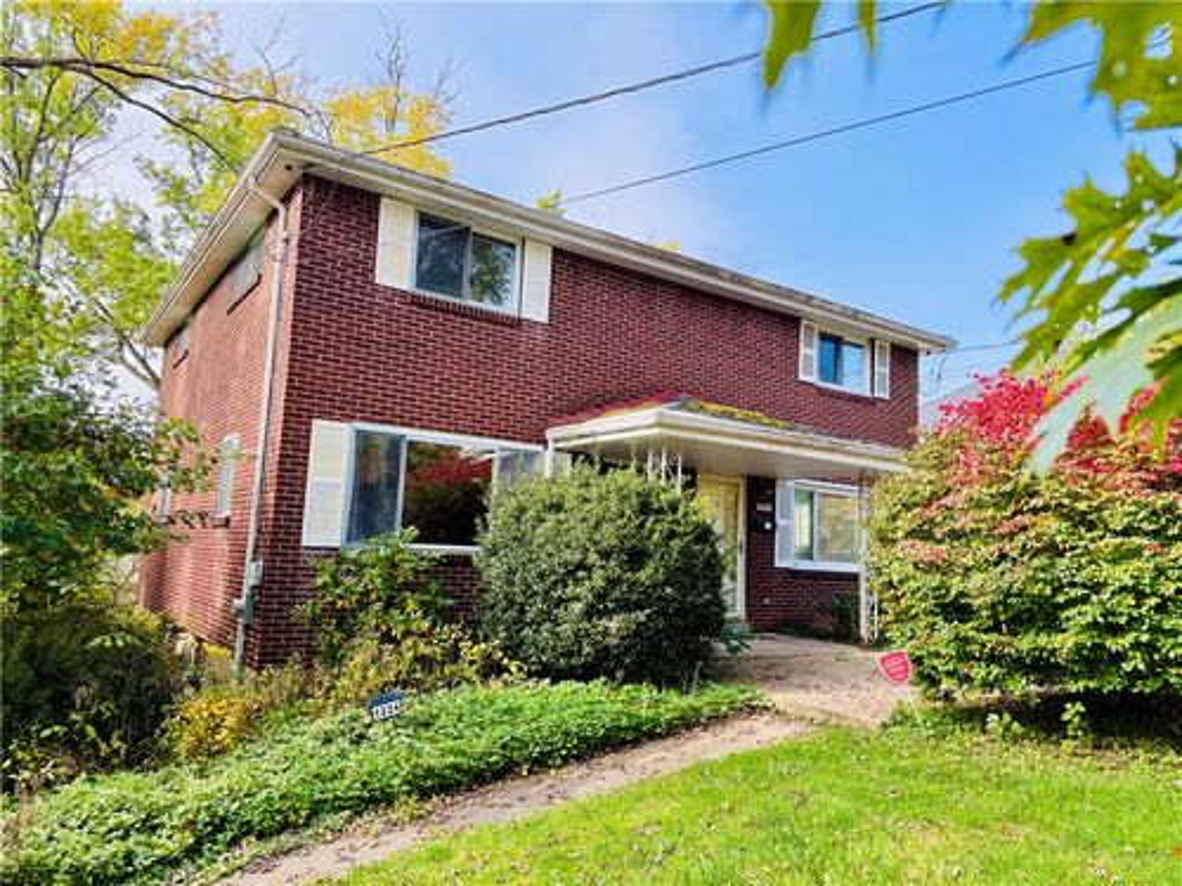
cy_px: 443
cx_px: 591
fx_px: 820
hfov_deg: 71.6
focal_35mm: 24
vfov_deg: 56.8
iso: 100
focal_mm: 6.76
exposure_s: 1/528
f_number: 1.78
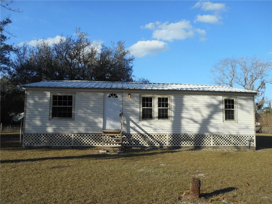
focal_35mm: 29
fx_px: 228
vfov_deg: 48.2
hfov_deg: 61.7
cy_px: 102
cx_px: 136
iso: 80
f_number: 4
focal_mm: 5.2
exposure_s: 1/500
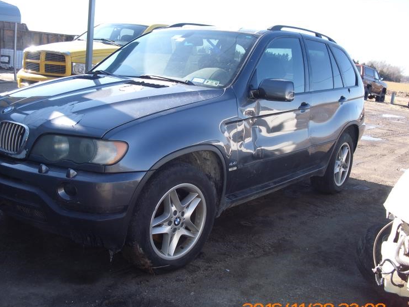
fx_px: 461
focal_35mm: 39
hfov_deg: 47.8
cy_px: 161
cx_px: 194
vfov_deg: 36.8
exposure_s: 1/250
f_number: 3.1
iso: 80
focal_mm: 6.3
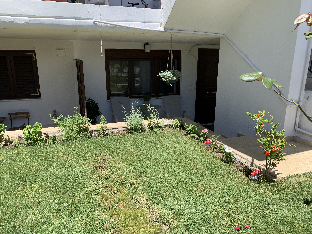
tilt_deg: -14.1
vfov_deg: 53.1
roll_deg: +0.8
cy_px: 117
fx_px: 234
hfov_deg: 67.3
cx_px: 156
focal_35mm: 26
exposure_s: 1/1190
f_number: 1.8
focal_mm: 4.25
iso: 25
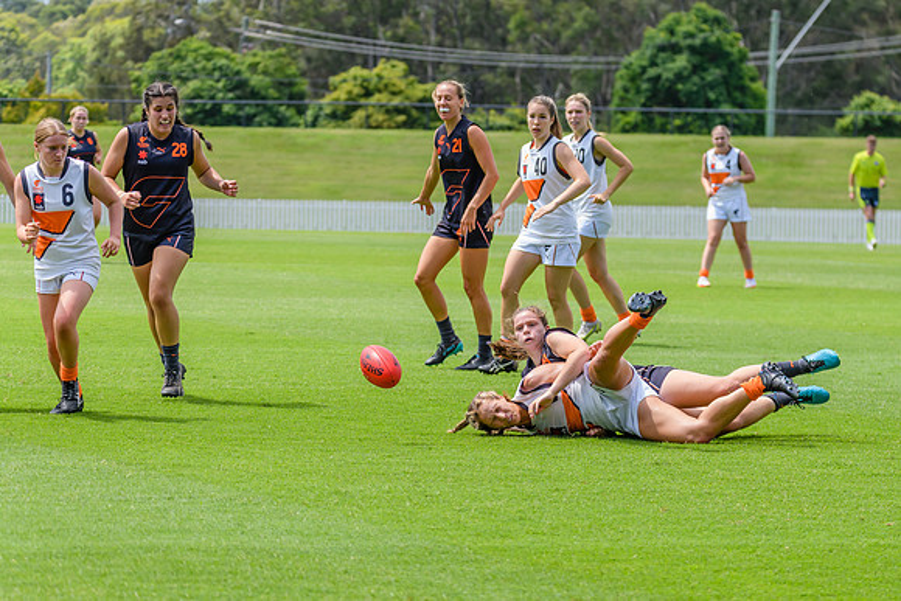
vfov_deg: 7.2
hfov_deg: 10.8
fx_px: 4755
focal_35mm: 190
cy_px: 333
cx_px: 550
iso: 800
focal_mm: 150
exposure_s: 1/1600
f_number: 7.1
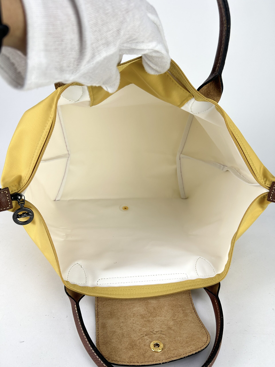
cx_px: 138
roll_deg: -4.6
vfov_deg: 67.3
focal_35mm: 26
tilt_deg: -25.6
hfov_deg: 53.1
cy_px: 184
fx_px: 275
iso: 32
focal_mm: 5.7
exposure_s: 1/145
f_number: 1.5
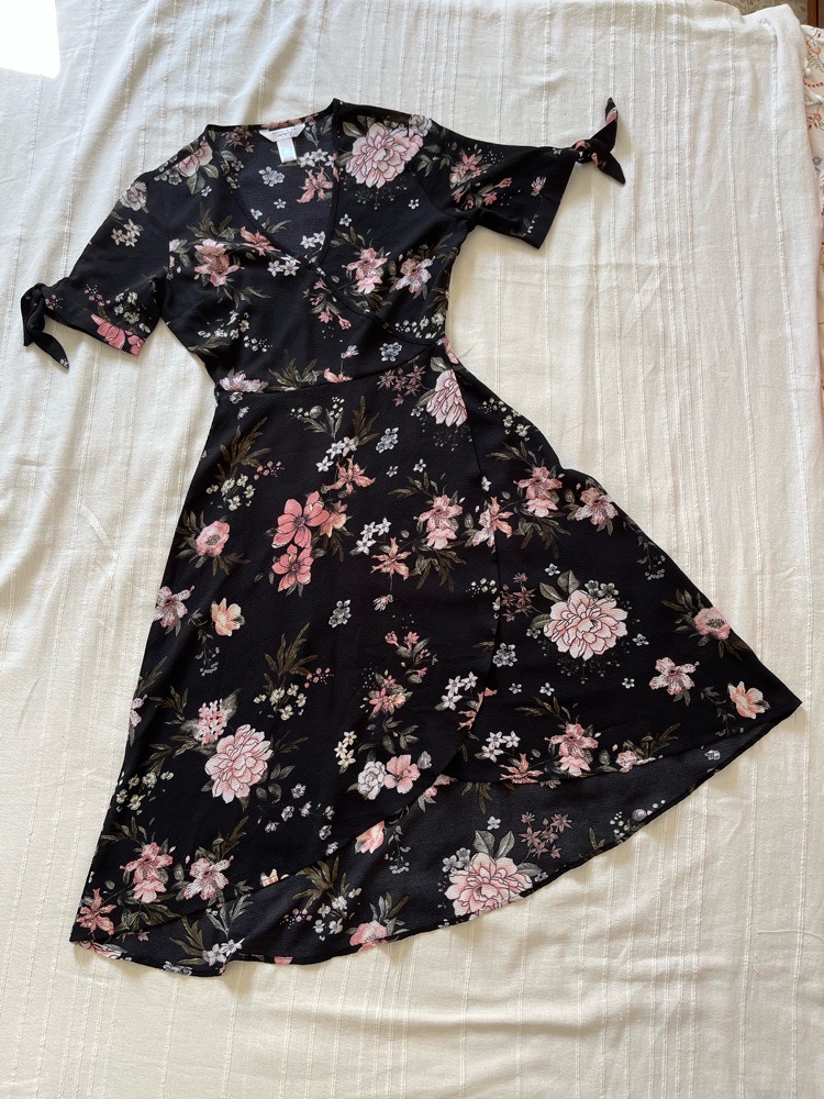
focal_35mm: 26
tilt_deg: -79.4
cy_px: 550
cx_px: 412
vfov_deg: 67.3
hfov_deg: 53.1
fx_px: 825
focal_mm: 5.1
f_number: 1.6
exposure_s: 1/122
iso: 100
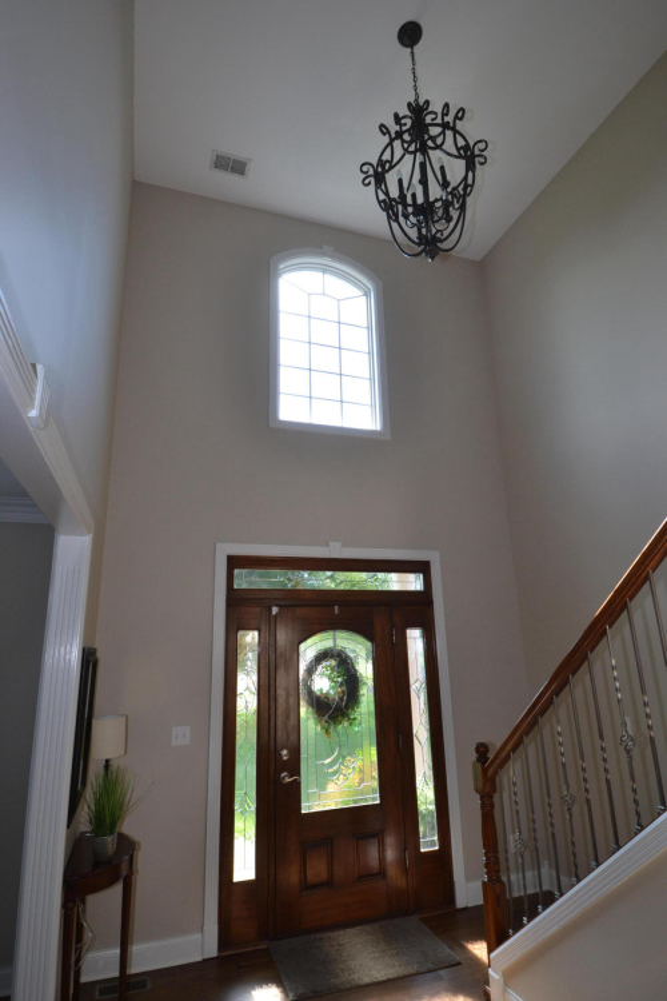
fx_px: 500
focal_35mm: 18
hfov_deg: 67.4
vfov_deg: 90.0
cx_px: 334
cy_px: 500
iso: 400
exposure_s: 1/125
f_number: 5.6
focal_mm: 12
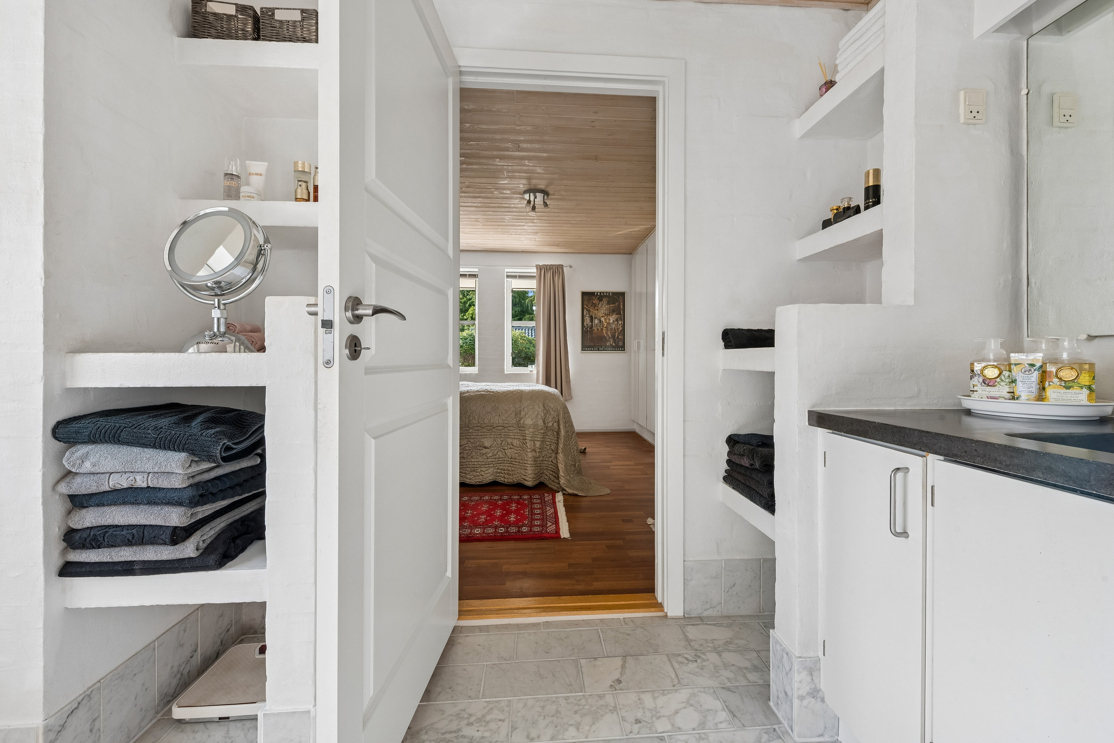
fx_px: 433
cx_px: 557
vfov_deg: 81.2
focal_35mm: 14
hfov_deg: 104.3
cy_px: 372
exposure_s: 1/20
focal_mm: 14
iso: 400
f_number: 13
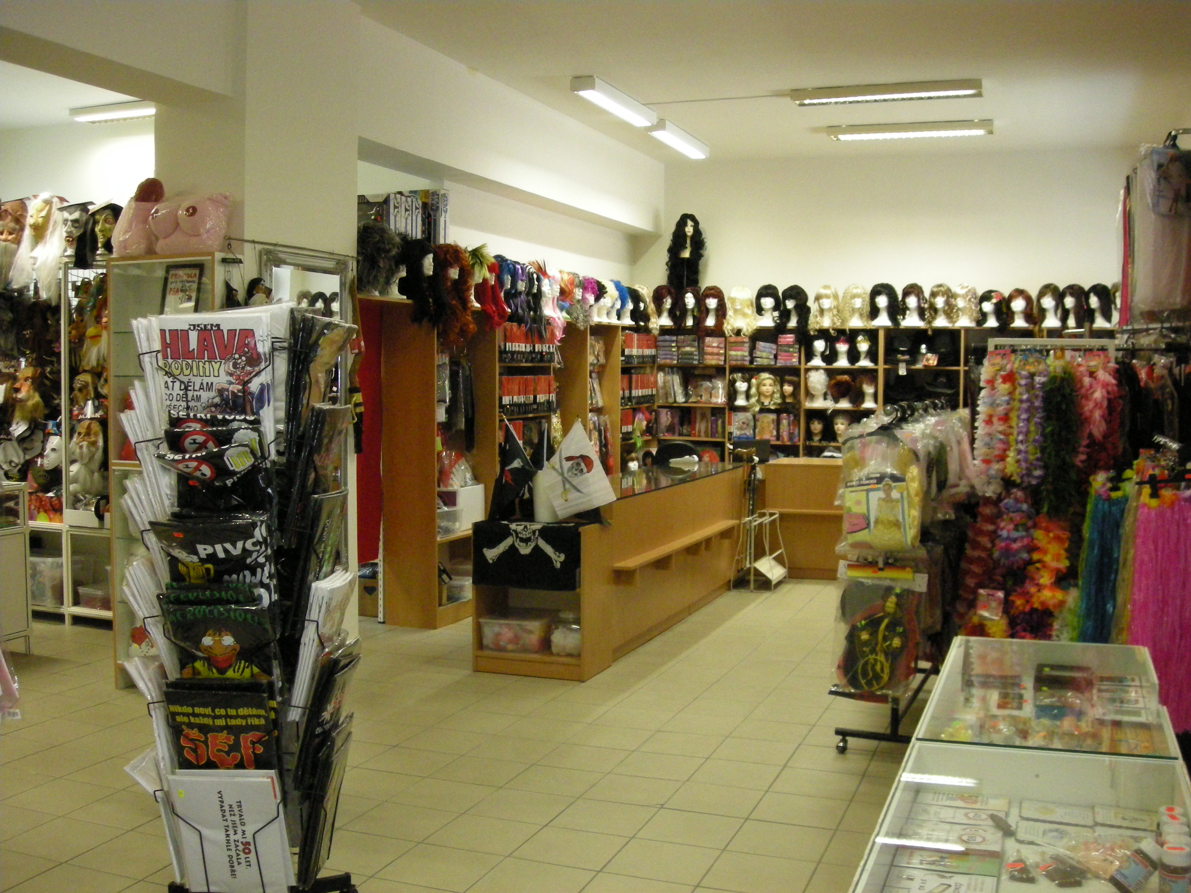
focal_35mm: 35
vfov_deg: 40.7
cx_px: 596
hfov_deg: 52.6
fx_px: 1204
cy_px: 446
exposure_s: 1/30
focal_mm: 5.7
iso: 400
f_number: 2.8
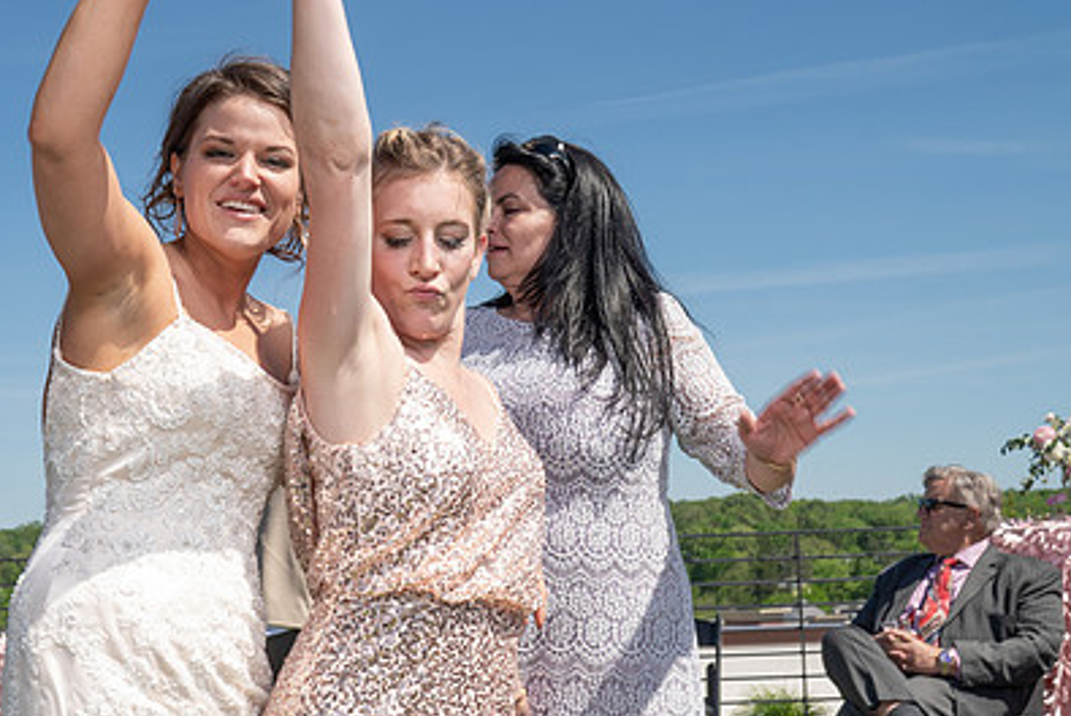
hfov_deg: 35.0
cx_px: 297
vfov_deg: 24.2
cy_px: 370
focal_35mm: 56
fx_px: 1667
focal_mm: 35
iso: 50
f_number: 7.1
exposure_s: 1/250
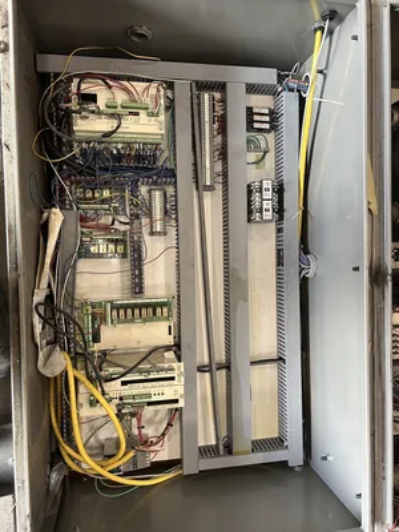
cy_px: 266
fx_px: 400
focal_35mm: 26
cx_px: 200
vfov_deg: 67.3
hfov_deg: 53.1
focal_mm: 5.7
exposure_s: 1/60
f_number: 1.5
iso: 125
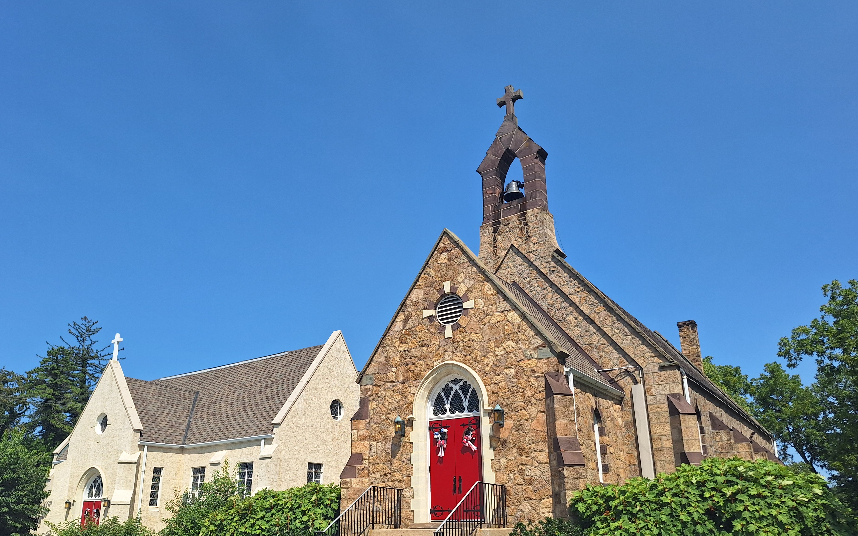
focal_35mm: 27
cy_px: 310
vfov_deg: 45.9
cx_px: 407
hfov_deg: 68.3
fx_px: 631
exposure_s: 1/2899
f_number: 1.8
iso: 40
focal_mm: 5.54
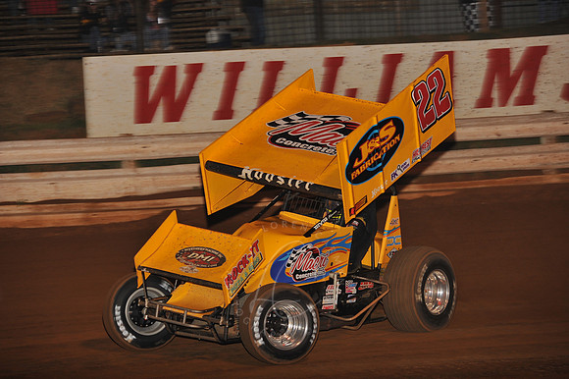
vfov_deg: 8.1
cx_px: 284
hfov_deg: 12.1
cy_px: 190
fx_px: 2685
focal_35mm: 170
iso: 800
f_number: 6.3
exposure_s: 1/320
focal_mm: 170
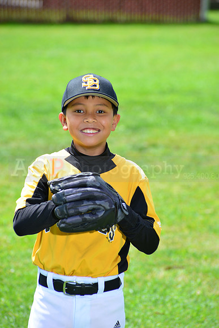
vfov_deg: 10.3
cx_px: 110
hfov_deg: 6.9
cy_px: 164
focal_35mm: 200
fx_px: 1824
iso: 200
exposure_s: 1/200
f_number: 8
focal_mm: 200
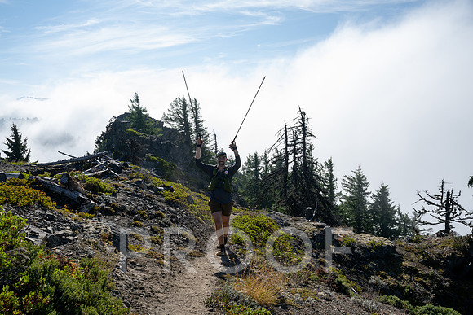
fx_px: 381
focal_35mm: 29
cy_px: 158
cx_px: 236
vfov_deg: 45.0
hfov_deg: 63.6
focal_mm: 29
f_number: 14
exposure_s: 1/320
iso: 400
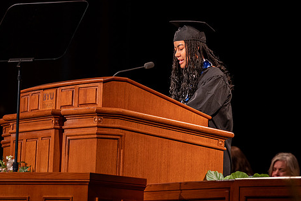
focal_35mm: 305
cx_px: 155
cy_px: 64
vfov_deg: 4.5
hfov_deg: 6.8
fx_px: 2550
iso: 800
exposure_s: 1/100
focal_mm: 200
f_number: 4
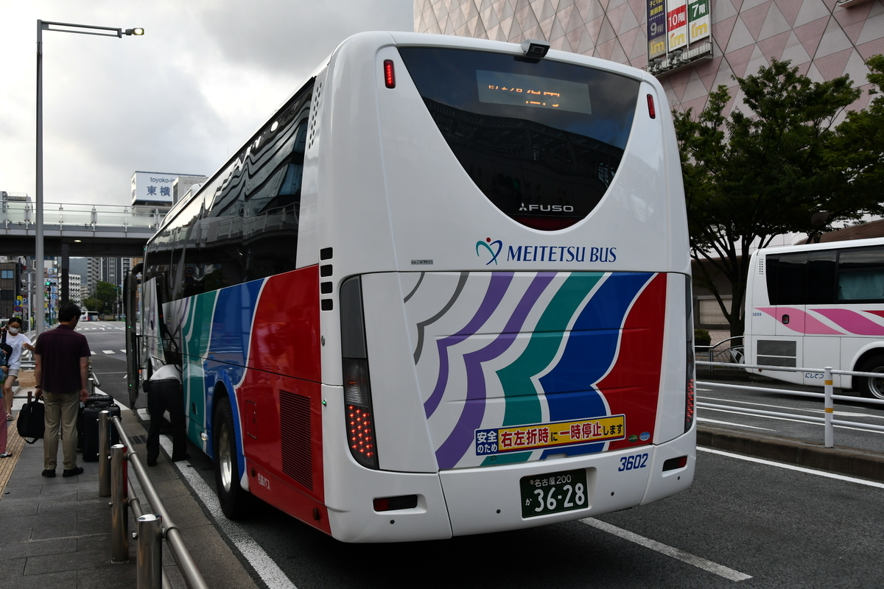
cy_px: 294
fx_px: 737
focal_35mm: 30
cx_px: 442
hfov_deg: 61.9
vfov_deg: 43.6
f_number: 5.6
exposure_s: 1/250
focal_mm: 20
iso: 280
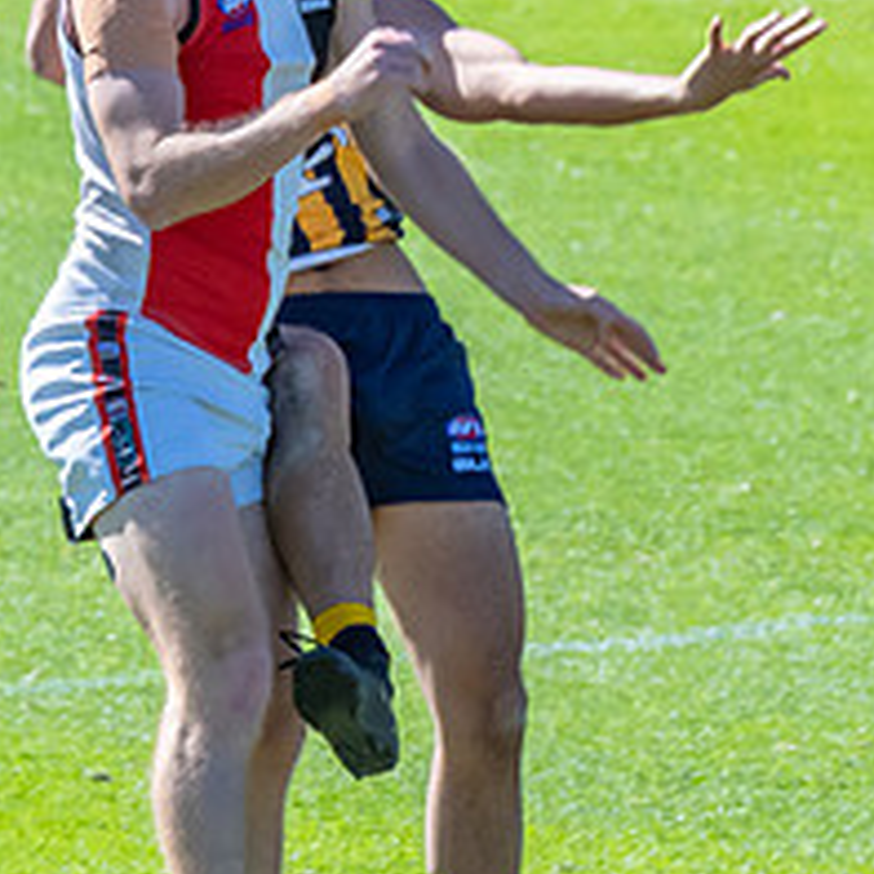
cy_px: -110
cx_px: 525
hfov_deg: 0.7
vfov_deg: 0.7
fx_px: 73299
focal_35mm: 2566
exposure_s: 1/640
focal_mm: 500
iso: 800
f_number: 14
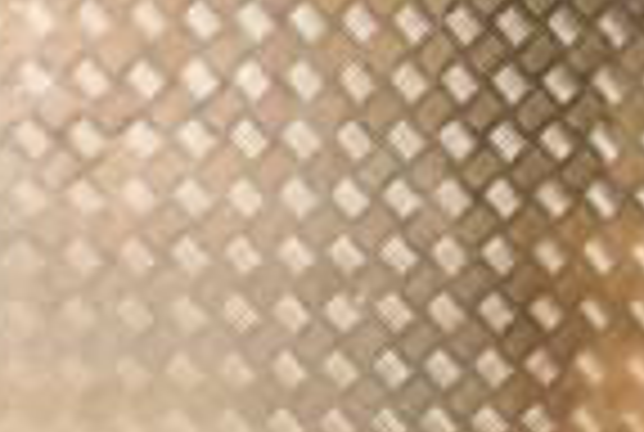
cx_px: -585
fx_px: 2026
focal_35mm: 113
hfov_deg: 15.1
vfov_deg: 12.2
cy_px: 158
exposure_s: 1/200
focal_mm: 18
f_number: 5
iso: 800
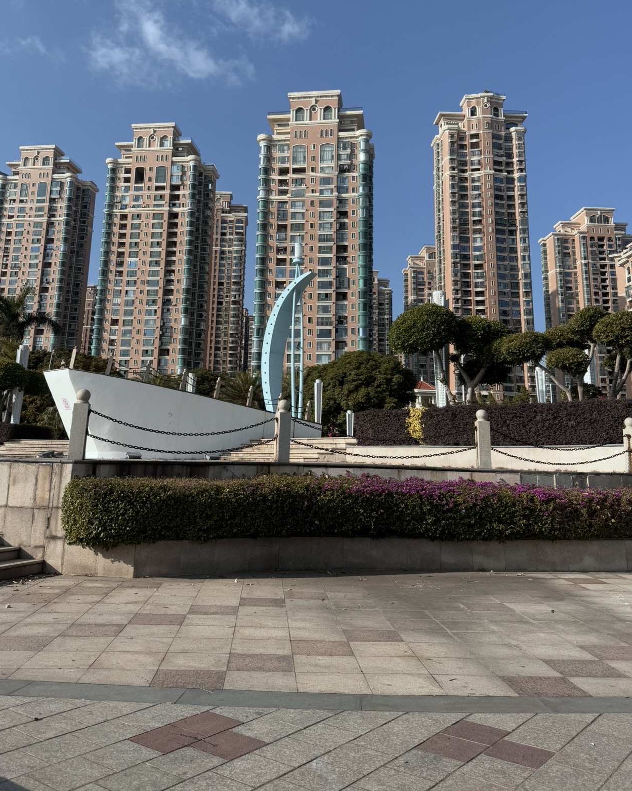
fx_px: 702
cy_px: 293
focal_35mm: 30
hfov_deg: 48.5
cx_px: 296
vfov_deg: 58.0
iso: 80
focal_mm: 6.76
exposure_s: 1/4950
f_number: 1.78
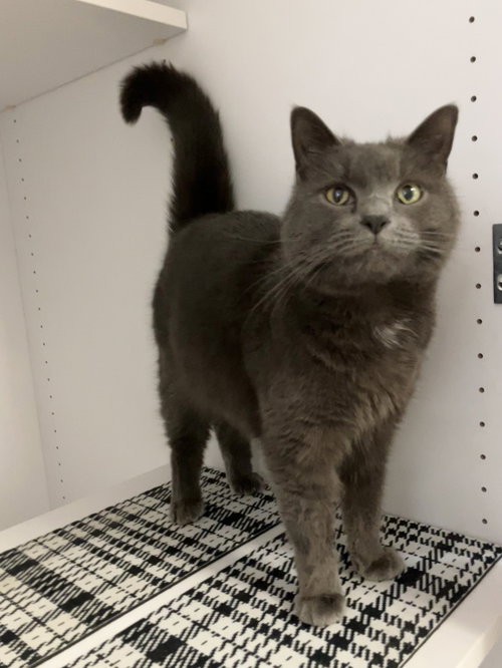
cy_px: 334
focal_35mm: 28
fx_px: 541
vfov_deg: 63.4
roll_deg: +5.9
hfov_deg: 49.8
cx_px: 251
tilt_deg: +0.3
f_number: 1.8
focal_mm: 3.99
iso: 640
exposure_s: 1/24
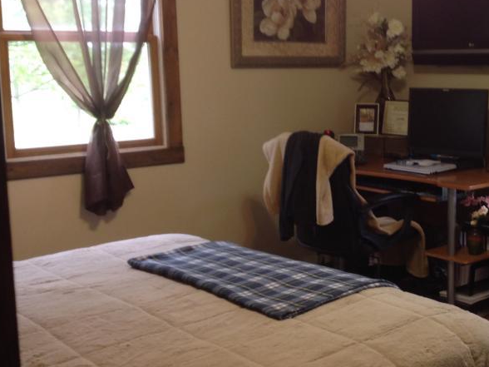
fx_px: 862
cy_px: 181
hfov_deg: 30.9
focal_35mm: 61
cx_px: 388
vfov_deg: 24.0
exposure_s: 1/15
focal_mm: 4.28
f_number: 2.4
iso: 64
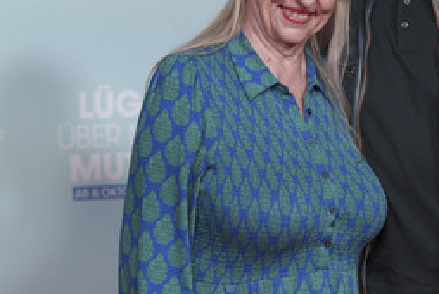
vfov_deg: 11.0
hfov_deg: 16.4
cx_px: 336
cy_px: 50
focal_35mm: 124
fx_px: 1514
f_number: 3.5
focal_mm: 70
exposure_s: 1/250
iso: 500
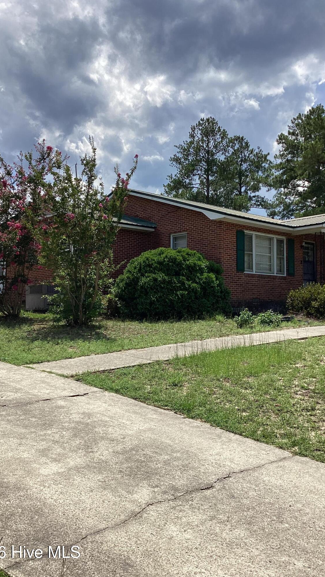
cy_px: 288
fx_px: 521
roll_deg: -0.8
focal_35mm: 34
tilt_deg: +0.3
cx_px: 174
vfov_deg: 58.0
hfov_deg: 34.6
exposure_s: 1/1988
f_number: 2.4
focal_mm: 3.3
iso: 25
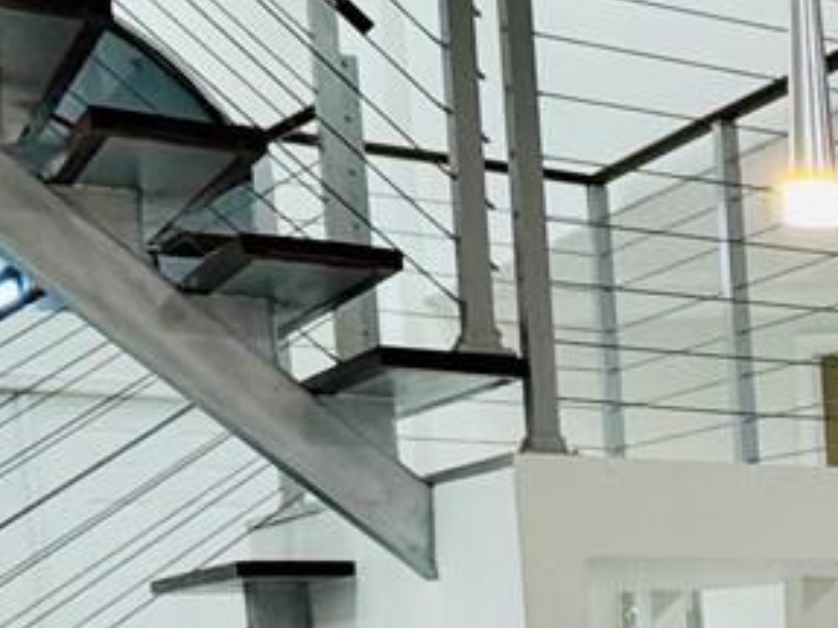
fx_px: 1887
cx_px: 1302
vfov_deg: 17.5
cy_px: 862
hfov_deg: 20.8
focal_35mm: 78
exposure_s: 1/120
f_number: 2.2
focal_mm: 2.22
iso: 250
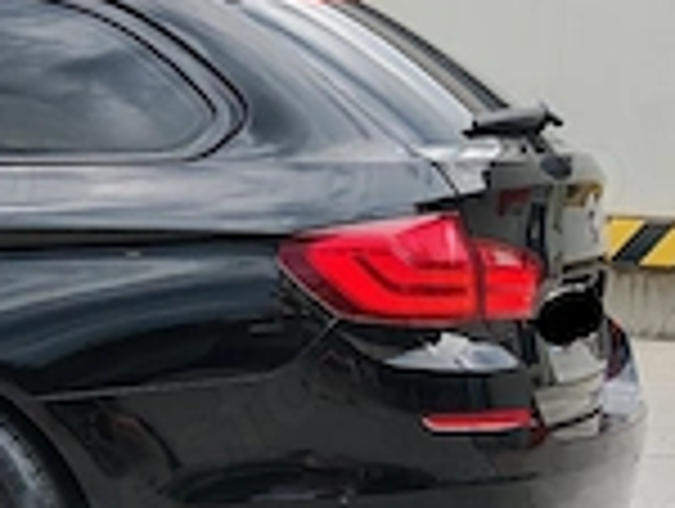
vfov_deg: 7.7
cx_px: -495
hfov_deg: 9.8
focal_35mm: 192
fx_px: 3750
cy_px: 414
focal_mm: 6.83
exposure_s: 1/1100
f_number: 2
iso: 50
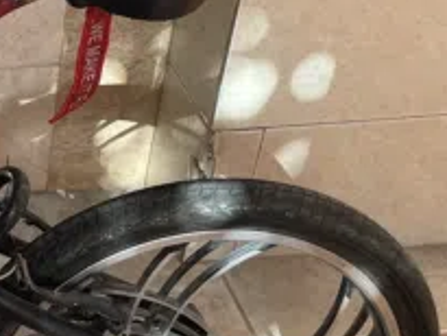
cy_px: 33
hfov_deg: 21.1
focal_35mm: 81
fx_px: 1047
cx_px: -188
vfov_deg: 17.9
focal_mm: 4.2
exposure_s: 1/121
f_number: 1.6
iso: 125
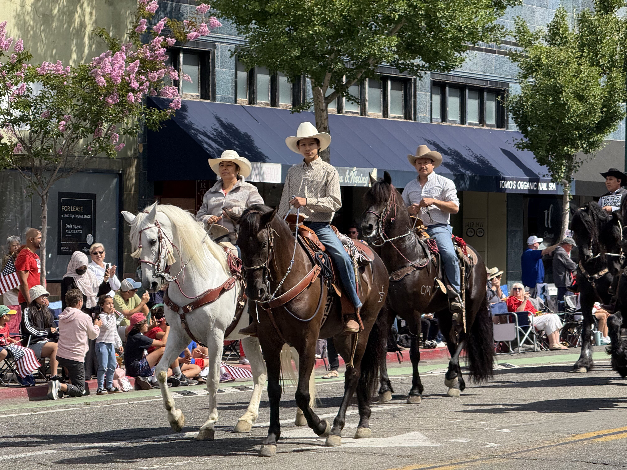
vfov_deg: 12.3
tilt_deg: -0.1
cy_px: 235
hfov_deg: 16.4
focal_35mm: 120
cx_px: 314
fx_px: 2174
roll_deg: +0.0
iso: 64
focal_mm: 15.66
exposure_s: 1/1096
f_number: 2.8
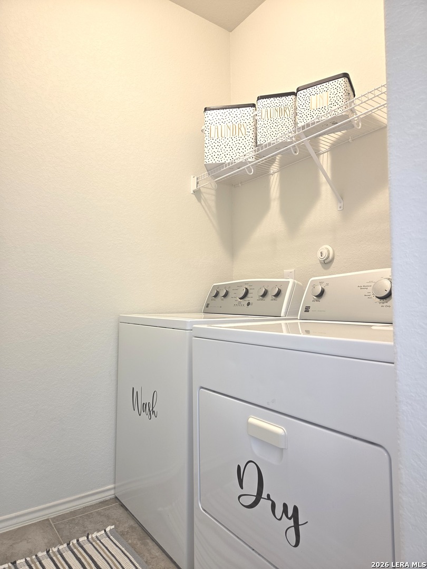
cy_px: 284
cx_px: 214
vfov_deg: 73.9
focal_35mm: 23
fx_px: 378
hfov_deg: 58.9
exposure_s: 1/24
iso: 640
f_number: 1.8
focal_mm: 5.4
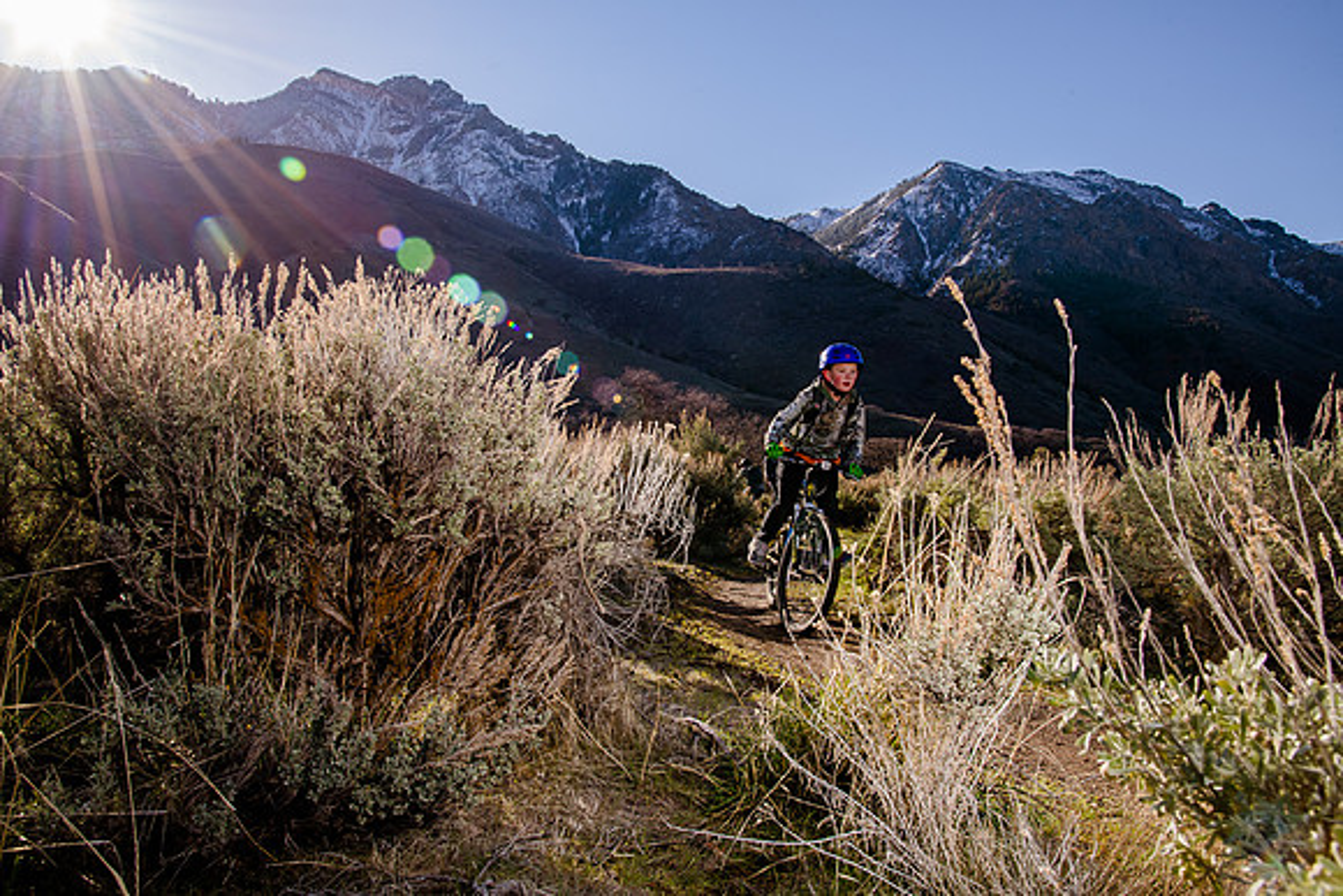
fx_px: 1157
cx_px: 672
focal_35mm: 31
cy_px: 448
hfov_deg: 60.3
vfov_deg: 42.3
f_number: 14
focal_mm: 31
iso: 250
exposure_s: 1/160
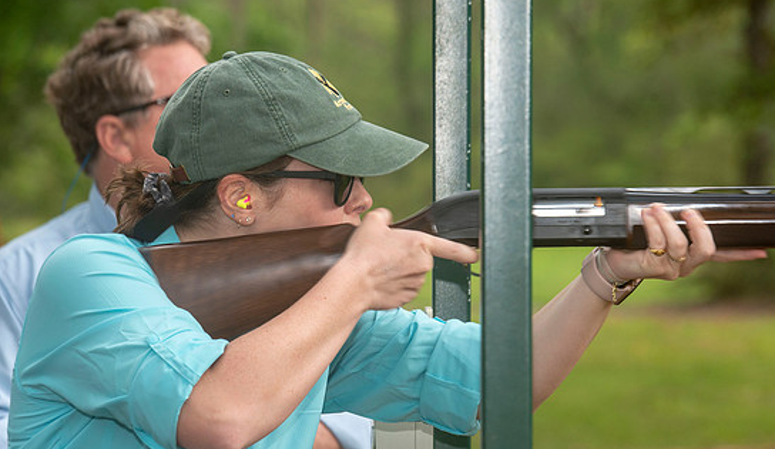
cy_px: 295
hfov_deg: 10.3
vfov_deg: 6.0
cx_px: 376
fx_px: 4305
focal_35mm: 208
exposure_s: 1/250
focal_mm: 170
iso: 800
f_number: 8
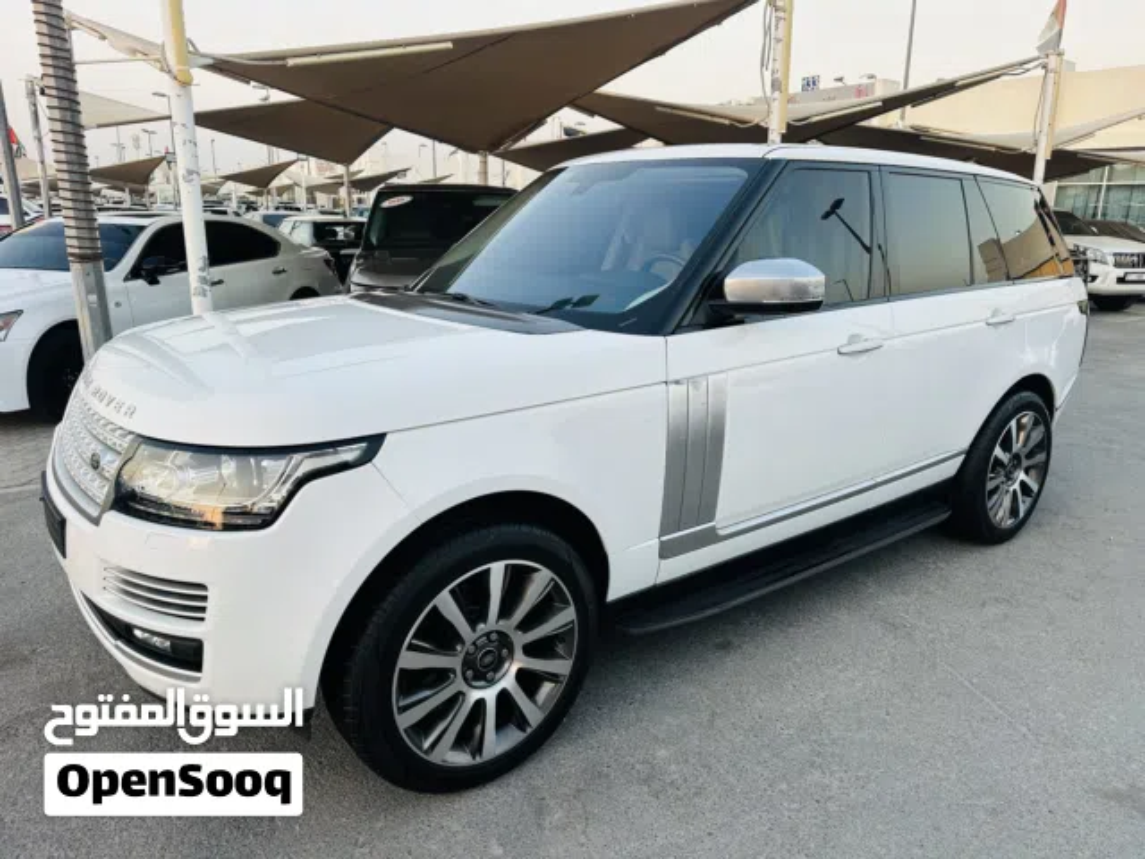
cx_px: 572
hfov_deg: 71.6
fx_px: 794
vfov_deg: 56.8
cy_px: 430
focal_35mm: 24
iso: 50
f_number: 1.78
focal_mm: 6.86
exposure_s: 1/106
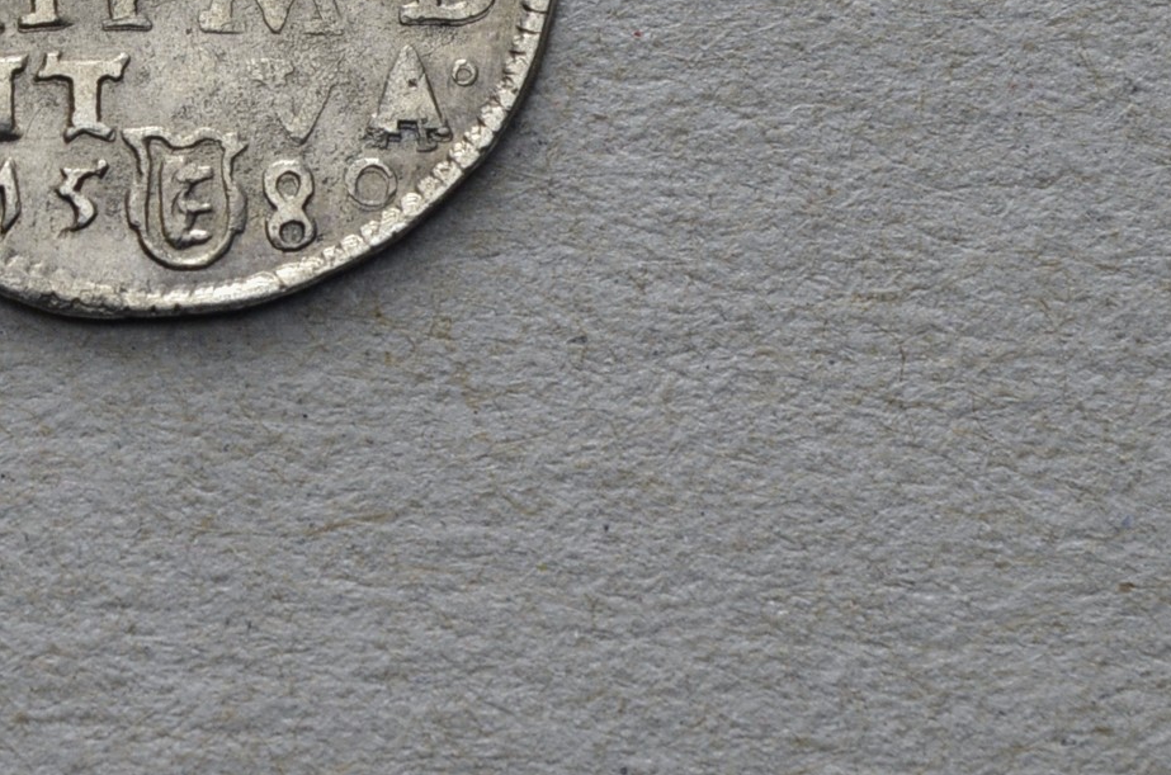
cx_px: -245
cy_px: -115
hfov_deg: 9.2
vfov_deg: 6.2
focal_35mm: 220
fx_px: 7151
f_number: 14
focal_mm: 55
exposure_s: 1/250
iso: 400
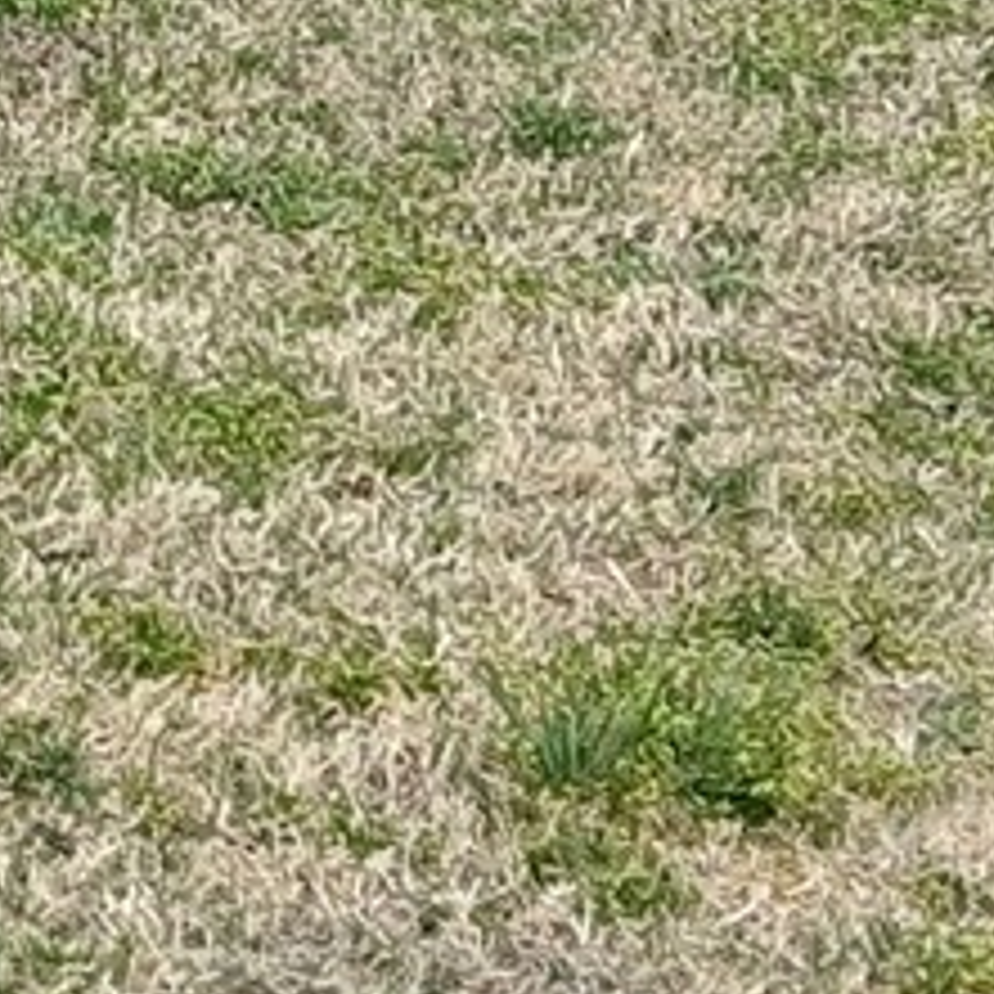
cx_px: -1039
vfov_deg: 8.1
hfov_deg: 8.3
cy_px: -1394
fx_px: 6497
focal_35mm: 200
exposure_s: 1/120
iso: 20
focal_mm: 3.98
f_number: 1.8
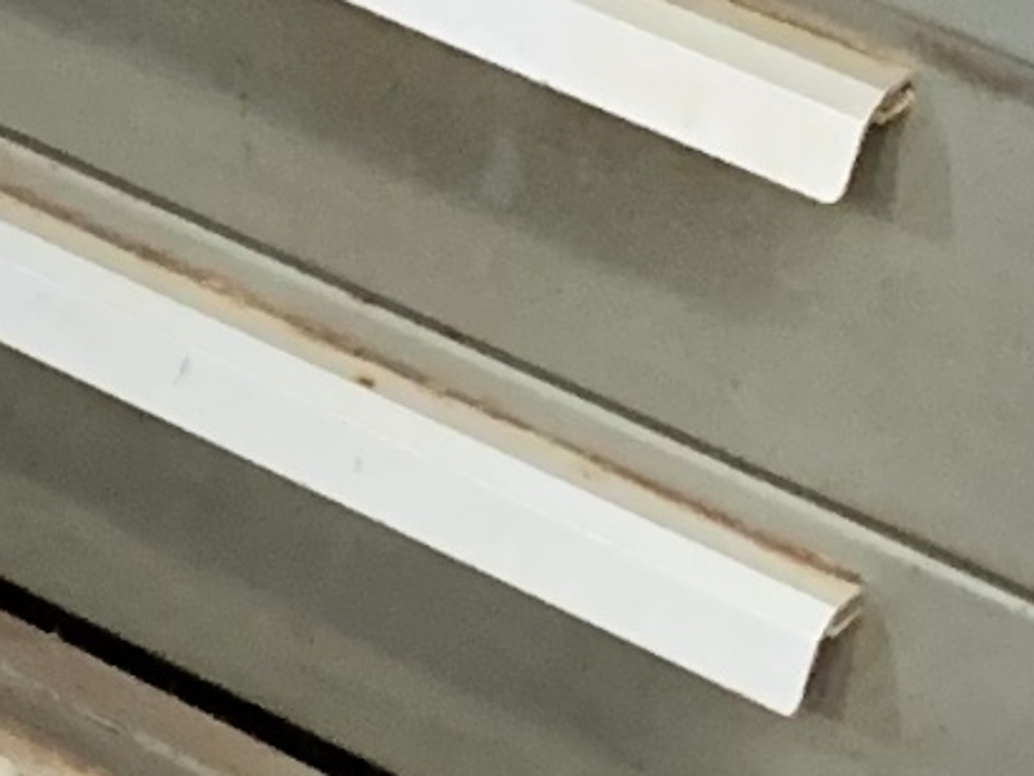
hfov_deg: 9.6
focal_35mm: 206
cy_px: -158
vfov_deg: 7.2
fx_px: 6153
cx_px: 248
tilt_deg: -30.4
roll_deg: -2.3
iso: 320
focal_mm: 4.25
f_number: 1.8
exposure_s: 1/60
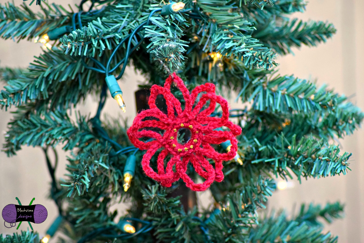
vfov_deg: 6.5
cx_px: 182
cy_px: 122
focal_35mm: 210
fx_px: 2123
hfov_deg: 9.8
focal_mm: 140
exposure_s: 1/500
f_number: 4.2
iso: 2500
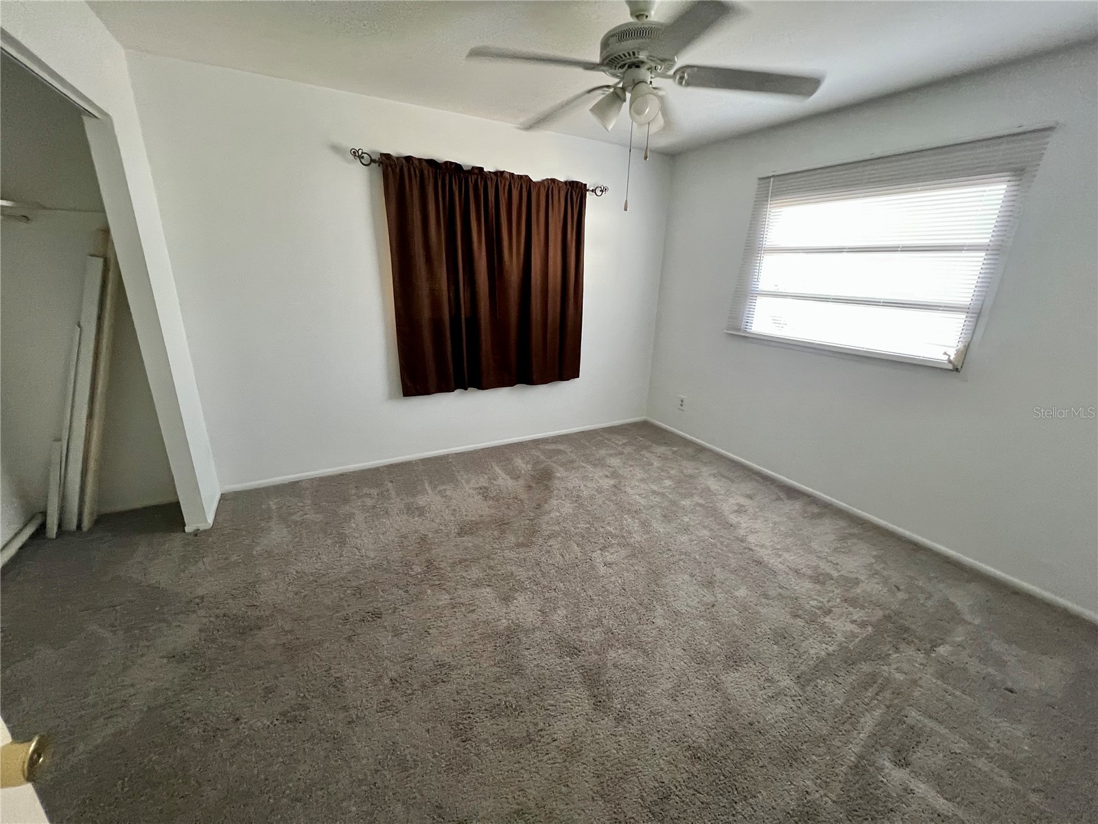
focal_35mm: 13
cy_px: 412
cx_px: 549
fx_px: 412
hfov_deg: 106.2
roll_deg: -1.0
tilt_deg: -18.3
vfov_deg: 89.9
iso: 400
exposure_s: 1/60
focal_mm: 1.57
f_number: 1.8
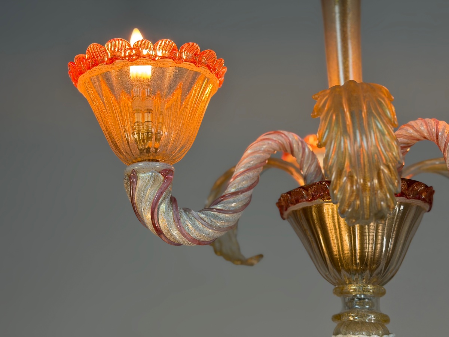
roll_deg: -0.7
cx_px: 224
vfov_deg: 30.3
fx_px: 623
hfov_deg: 39.7
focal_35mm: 48
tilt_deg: +17.3
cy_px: 168
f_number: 1.78
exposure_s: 1/100
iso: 100
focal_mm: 6.76
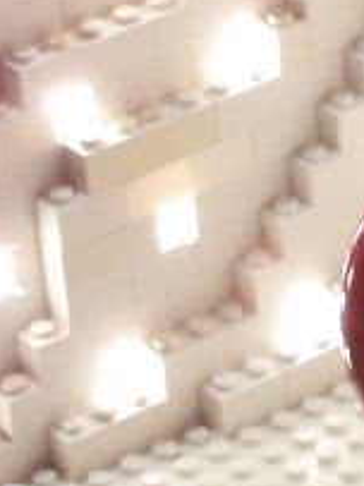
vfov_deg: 5.8
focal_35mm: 338
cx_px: 912
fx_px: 4744
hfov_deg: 4.3
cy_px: -244
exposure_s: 1/8
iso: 140
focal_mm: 11.1
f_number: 3.2
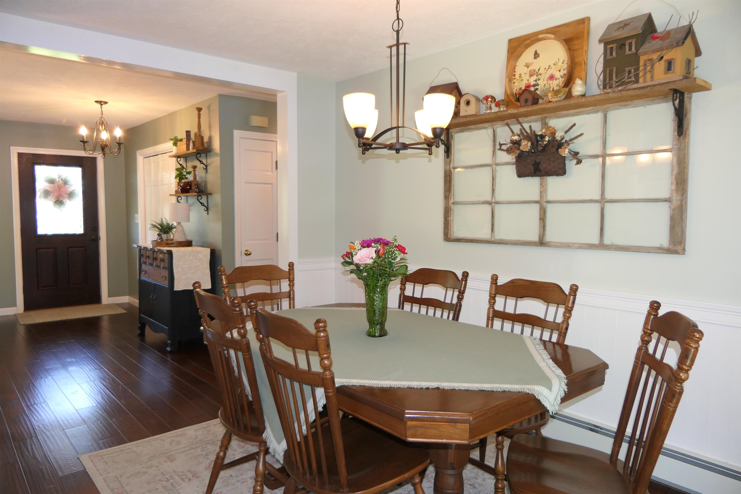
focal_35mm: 24
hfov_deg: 73.7
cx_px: 370
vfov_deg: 53.1
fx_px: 494
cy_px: 247
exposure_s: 1/60
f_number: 2.8
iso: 500
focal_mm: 8.8
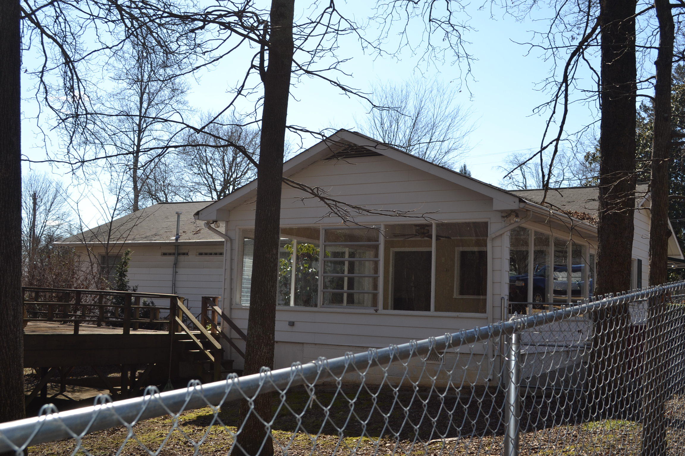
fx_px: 799
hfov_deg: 46.4
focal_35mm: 42
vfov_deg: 31.9
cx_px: 342
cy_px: 228
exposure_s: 1/200
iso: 100
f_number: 8
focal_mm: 28
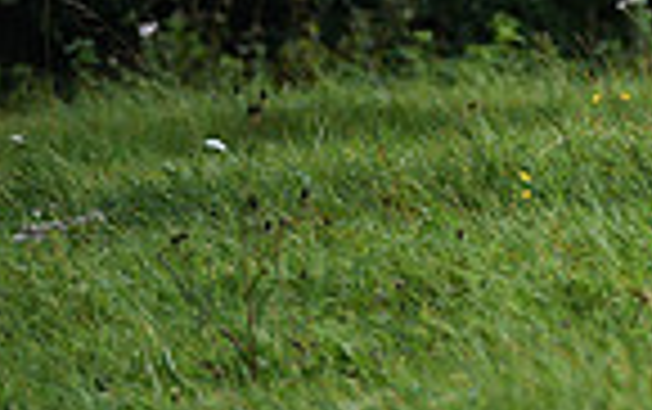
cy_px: -293
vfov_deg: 1.6
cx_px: 1300
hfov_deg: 2.6
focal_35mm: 814
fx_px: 14481
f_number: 5
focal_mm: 200
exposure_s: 1/800
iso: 280
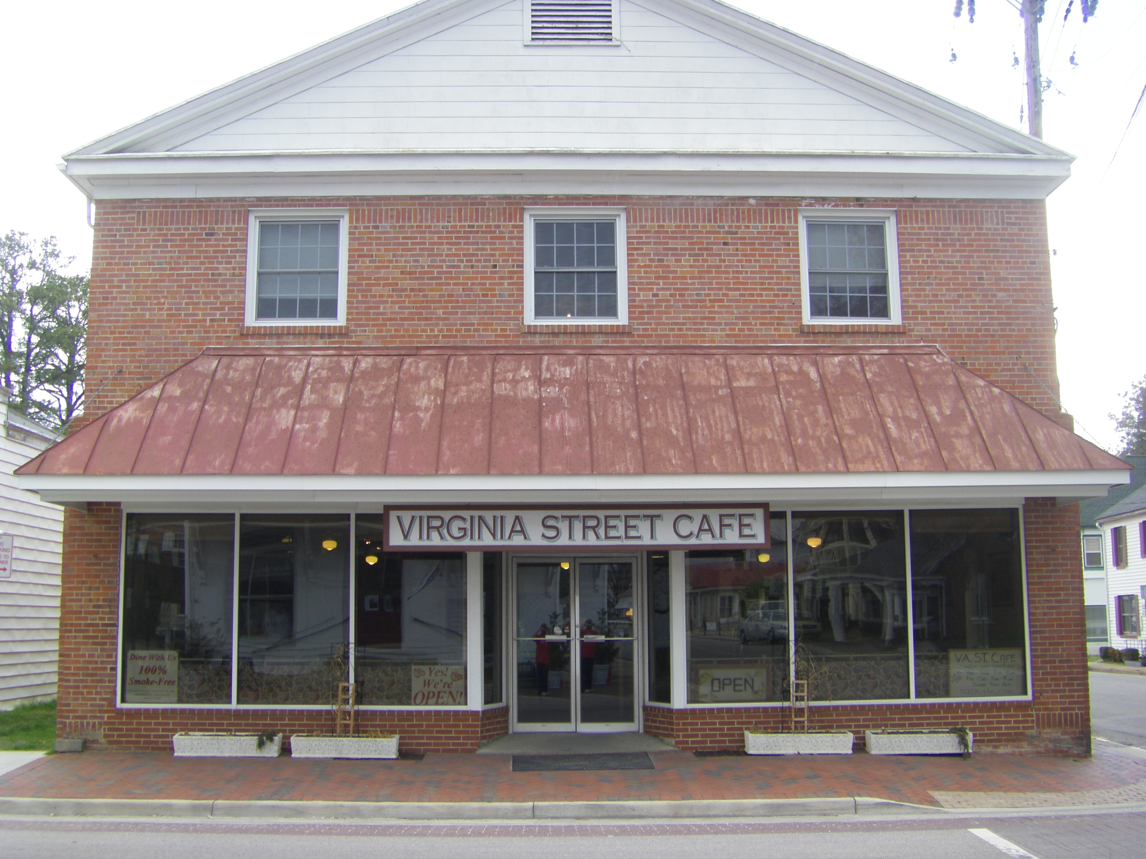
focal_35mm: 40
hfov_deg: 46.8
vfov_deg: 36.0
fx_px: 1324
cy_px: 411
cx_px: 572
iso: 64
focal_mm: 6.3
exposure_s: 1/100
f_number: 3.5
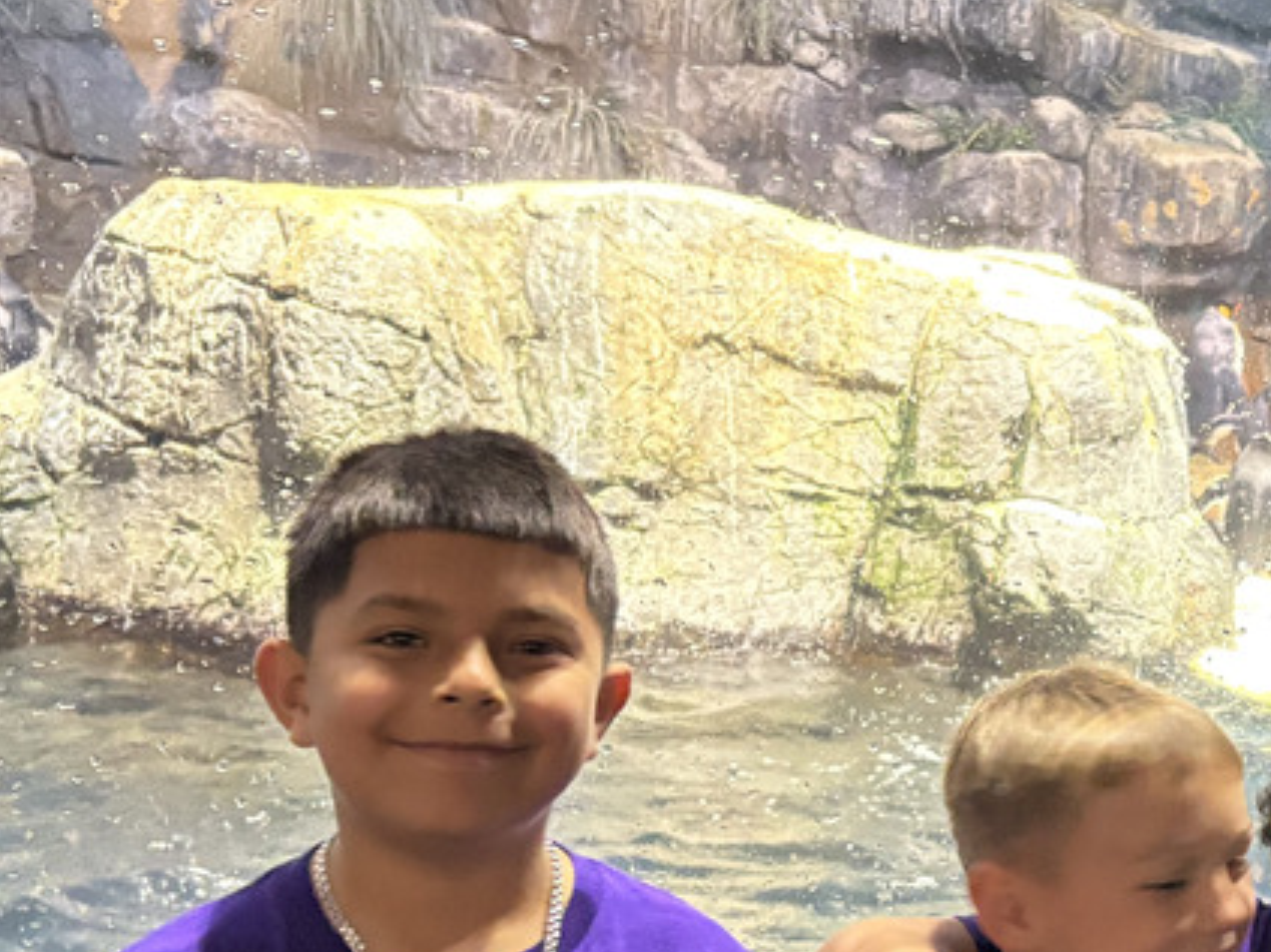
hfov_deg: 28.5
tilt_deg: -7.3
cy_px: 589
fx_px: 2313
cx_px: 1319
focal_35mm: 63
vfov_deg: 23.2
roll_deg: -5.8
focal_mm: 5.96
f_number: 1.6
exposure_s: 1/30
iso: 800
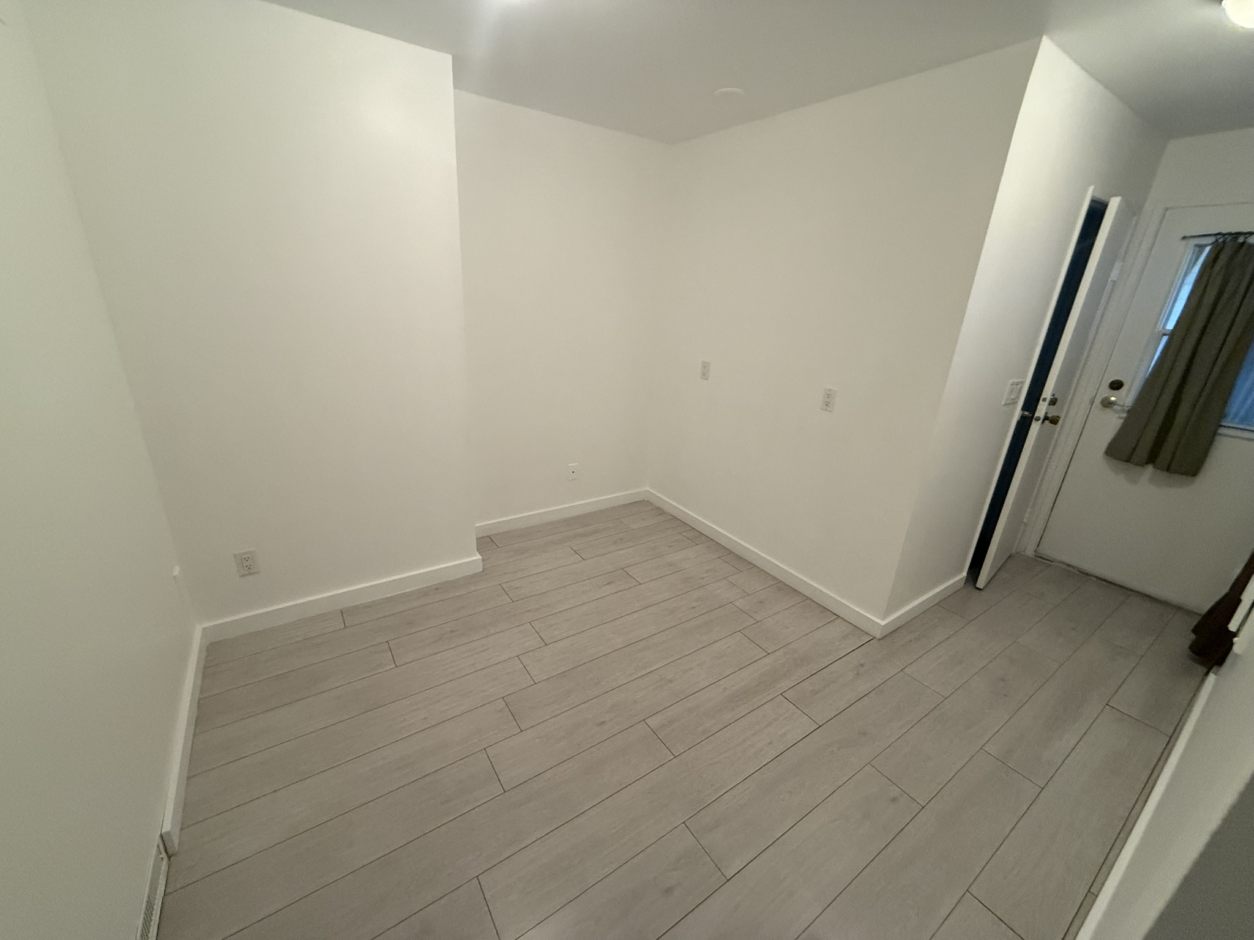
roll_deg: -2.9
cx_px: 627
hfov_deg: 102.1
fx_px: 507
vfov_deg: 85.7
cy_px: 470
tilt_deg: -20.1
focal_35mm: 14
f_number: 2.2
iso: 500
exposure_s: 1/60
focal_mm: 2.22
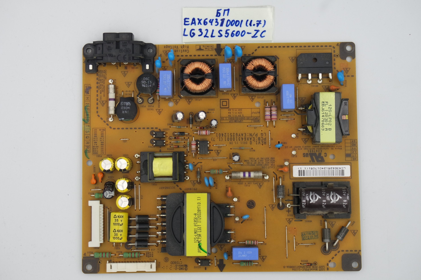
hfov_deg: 33.9
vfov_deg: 23.0
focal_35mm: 59
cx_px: 210
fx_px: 690
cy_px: 140
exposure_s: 1/125
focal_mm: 22
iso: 200
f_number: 5
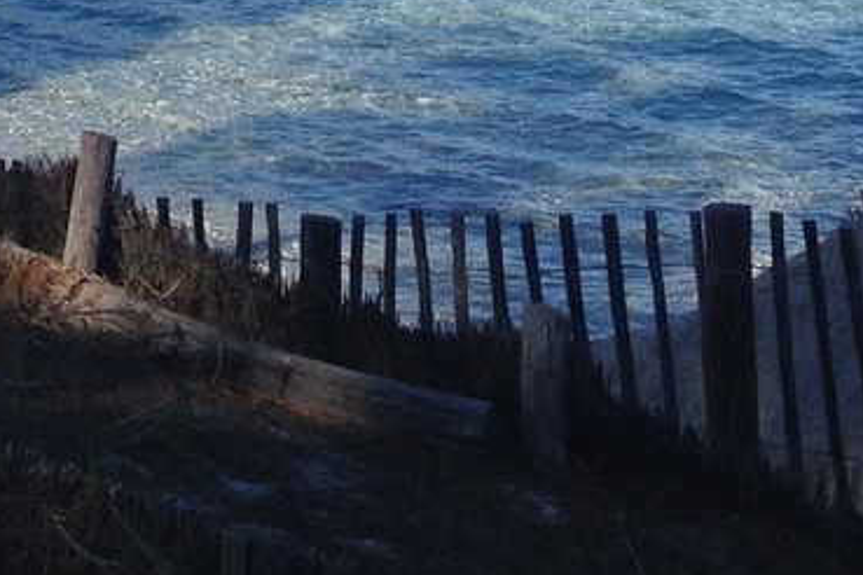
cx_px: -140
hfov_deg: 12.7
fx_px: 3787
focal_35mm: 158
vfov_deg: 8.1
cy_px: -725
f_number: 2.4
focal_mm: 4.28
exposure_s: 1/1381
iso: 64
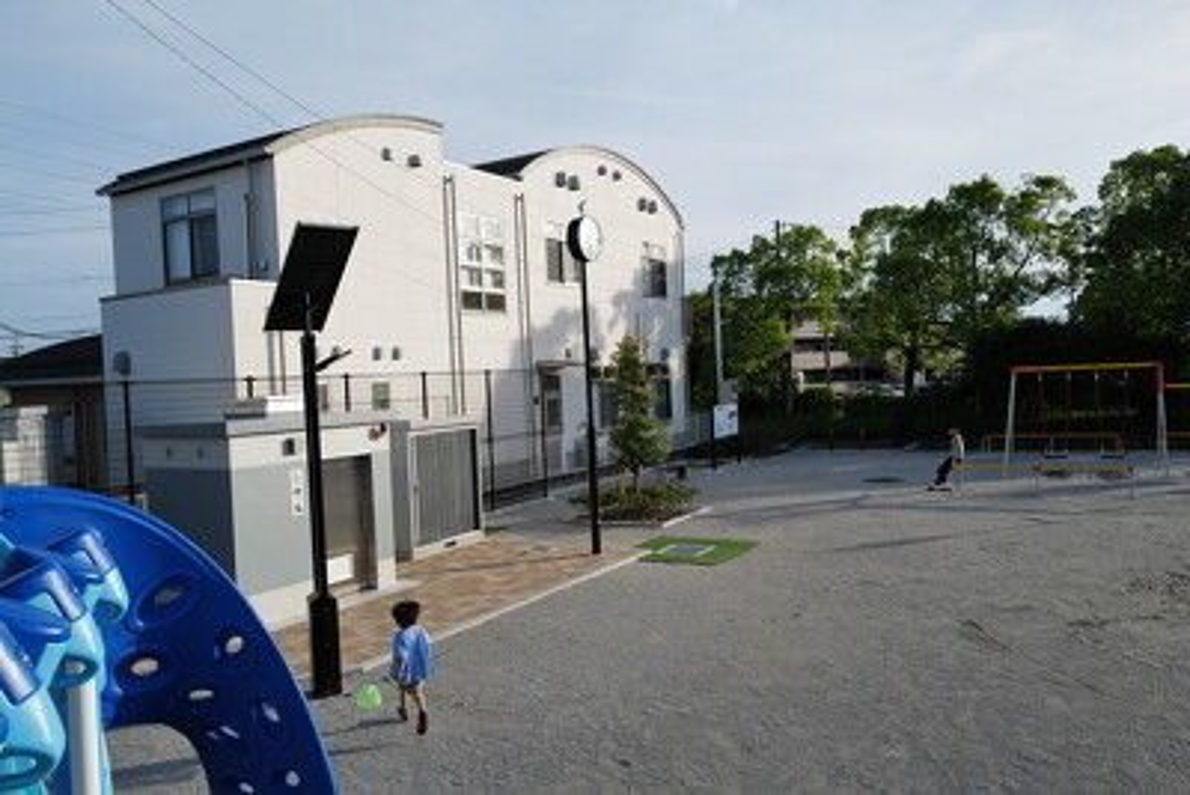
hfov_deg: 65.5
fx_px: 926
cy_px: 398
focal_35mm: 28
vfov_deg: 46.4
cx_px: 595
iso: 100
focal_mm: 28
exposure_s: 1/400
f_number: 5
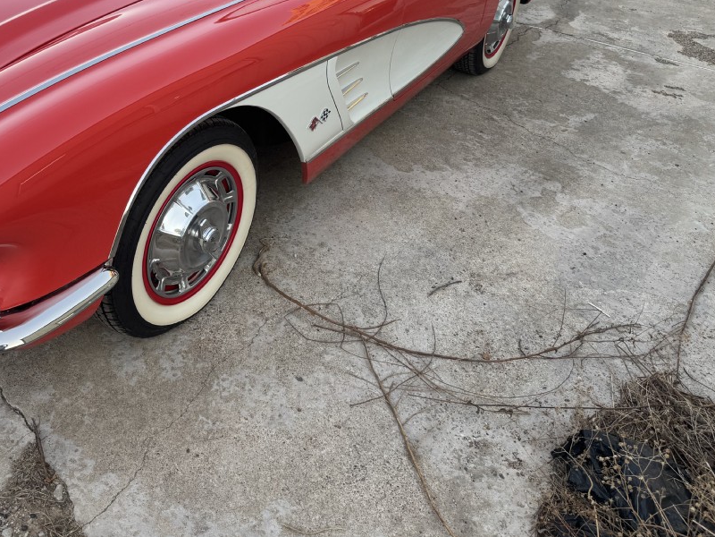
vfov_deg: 38.7
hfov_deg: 50.9
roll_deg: -4.2
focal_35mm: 36
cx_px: 276
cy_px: 136
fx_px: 744
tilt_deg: -25.7
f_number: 1.78
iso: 64
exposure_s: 1/167
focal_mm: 6.76
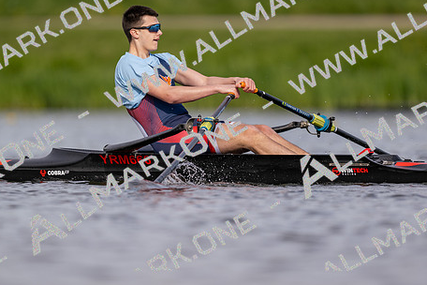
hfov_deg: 2.7
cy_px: 110
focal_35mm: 763
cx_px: 220
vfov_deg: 1.8
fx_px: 9049
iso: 360
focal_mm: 600
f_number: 4
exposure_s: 1/2500
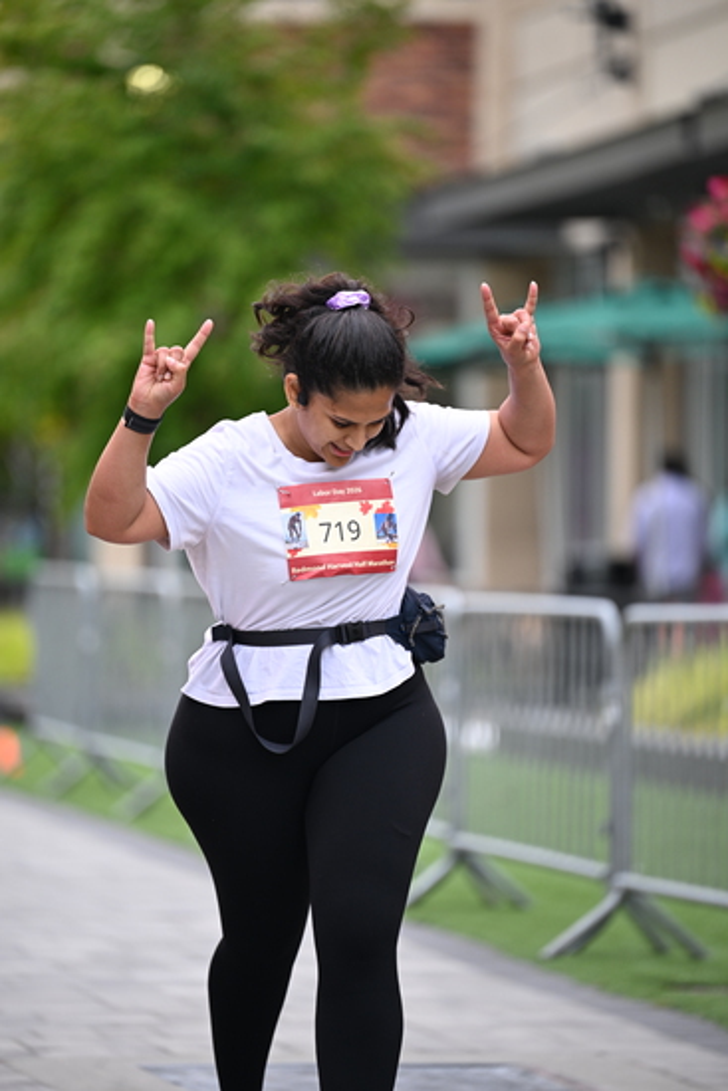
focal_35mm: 200
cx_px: 364
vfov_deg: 10.3
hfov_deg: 6.9
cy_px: 546
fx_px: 6062
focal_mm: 200
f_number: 2.8
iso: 400
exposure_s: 1/1000
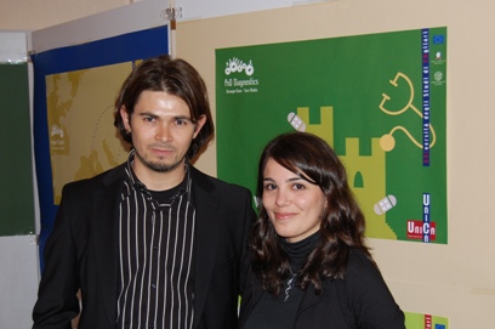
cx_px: 244
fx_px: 769
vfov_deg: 24.1
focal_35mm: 56
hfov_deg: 35.7
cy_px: 180
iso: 400
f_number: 4.5
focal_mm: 34
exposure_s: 1/60
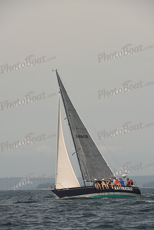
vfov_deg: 6.9
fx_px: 1924
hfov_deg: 4.6
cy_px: 115
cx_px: 77
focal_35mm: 300
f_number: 8
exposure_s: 1/800
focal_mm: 300
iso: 250
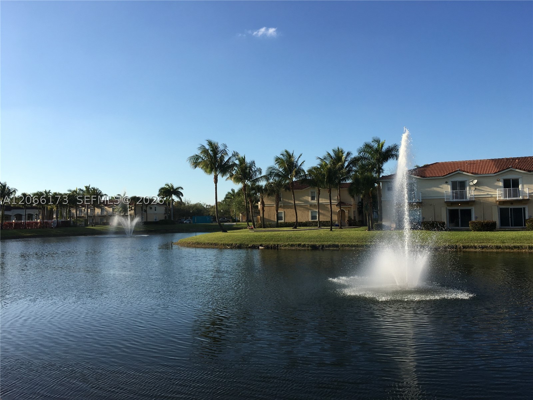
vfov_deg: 48.2
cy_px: 200
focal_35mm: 29
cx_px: 266
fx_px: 447
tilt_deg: +3.3
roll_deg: +1.0
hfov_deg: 61.7
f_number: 2.2
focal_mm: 4.15
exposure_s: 1/1451
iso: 25
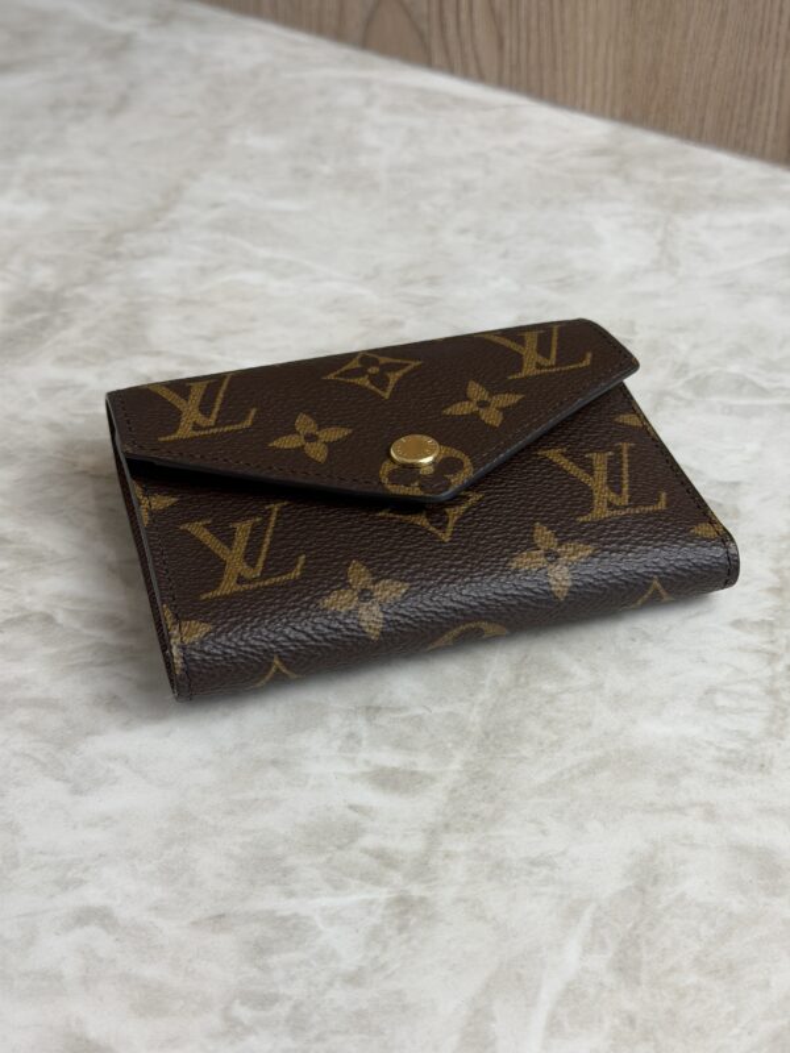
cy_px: 526
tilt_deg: -42.9
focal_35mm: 48
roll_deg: +1.8
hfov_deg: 30.3
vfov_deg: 39.7
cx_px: 395
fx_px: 1461
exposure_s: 1/121
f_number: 1.78
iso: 50
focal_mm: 6.76
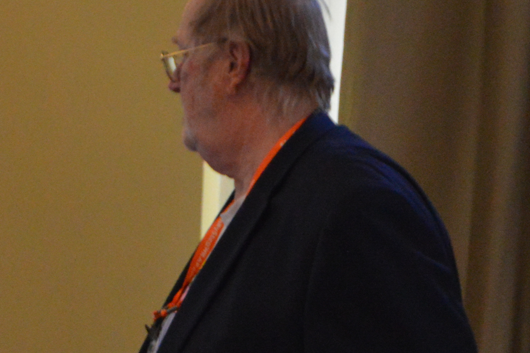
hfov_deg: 8.7
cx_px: -120
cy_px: 312
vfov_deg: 5.9
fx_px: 3442
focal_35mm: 234
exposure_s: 1/60
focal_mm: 50
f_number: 5.6
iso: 2800
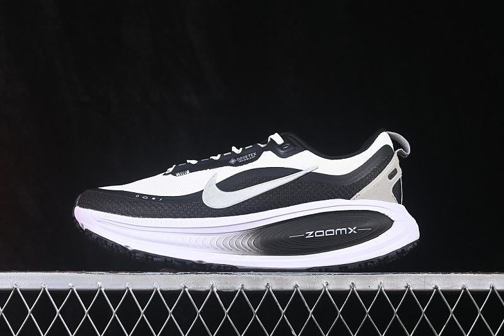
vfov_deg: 18.2
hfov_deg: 27.0
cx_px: 252
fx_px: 1050
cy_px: 168
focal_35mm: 75
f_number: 7.1
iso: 160
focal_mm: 50
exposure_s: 1/80
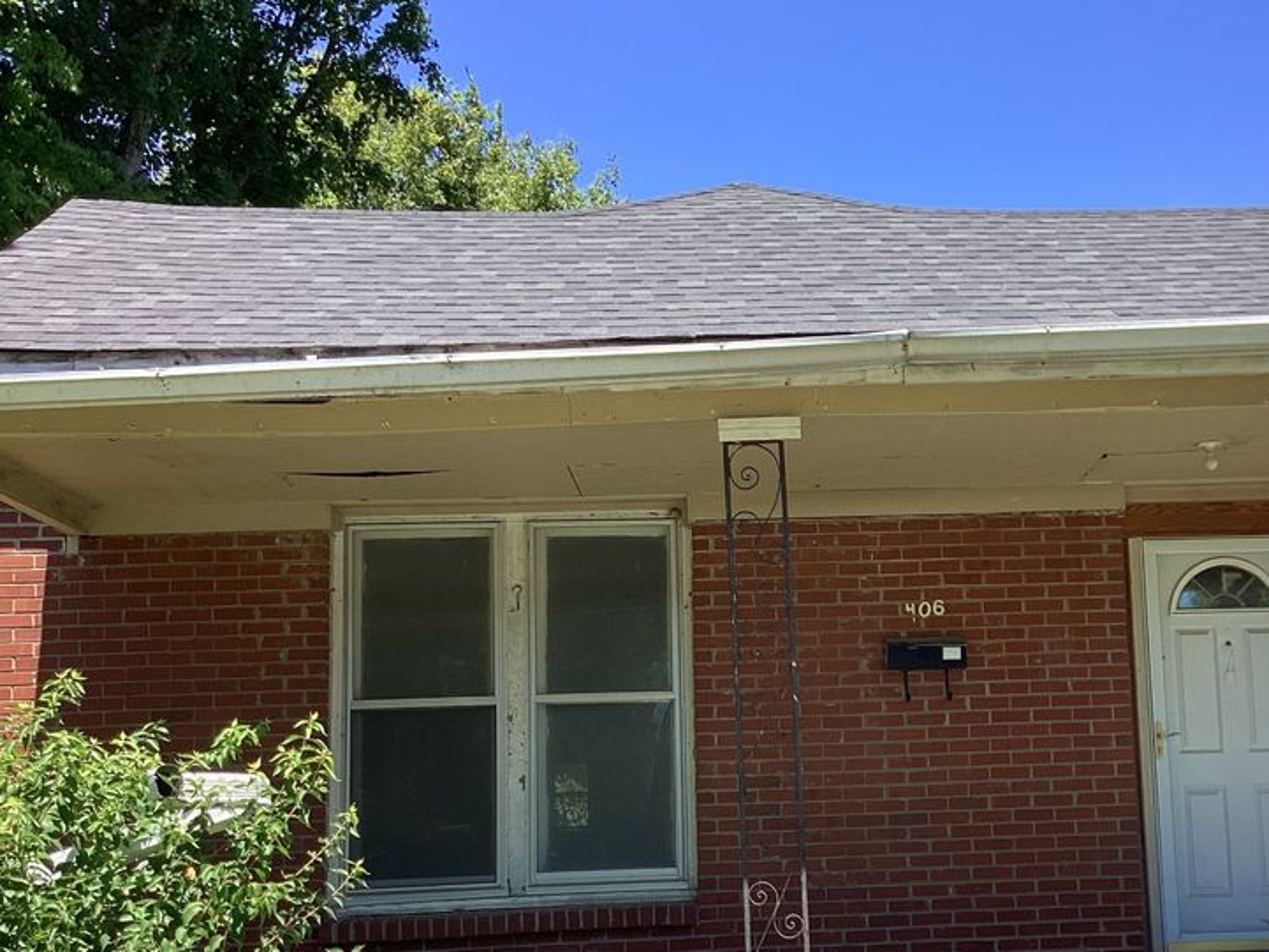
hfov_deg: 42.4
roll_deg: +3.1
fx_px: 1613
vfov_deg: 32.6
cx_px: 841
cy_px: 644
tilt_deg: +5.0
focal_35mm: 44
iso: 25
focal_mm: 3.3
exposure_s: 1/473
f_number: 2.4
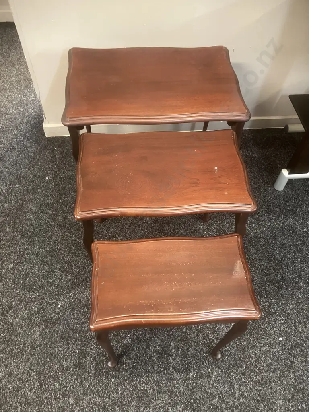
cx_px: 154
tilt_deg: -55.6
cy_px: 206
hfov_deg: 49.7
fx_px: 333
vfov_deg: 63.4
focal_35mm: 28
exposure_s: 1/25
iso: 400
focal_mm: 3.99
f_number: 1.8
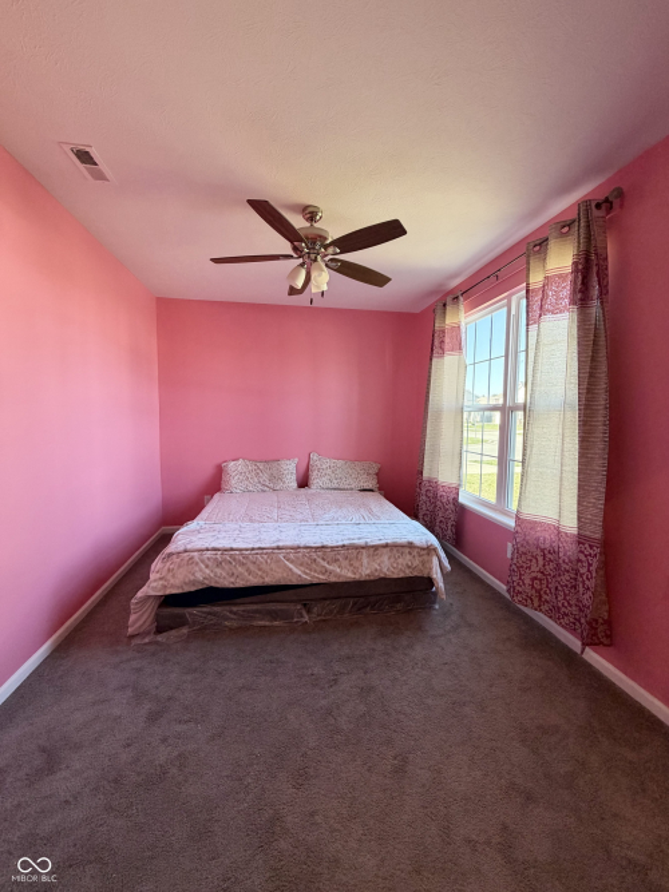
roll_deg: -0.6
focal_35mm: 14
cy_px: 446
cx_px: 334
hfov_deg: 85.7
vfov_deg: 102.1
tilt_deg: -4.0
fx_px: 361
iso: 160
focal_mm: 2.22
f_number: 2.2
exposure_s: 1/60
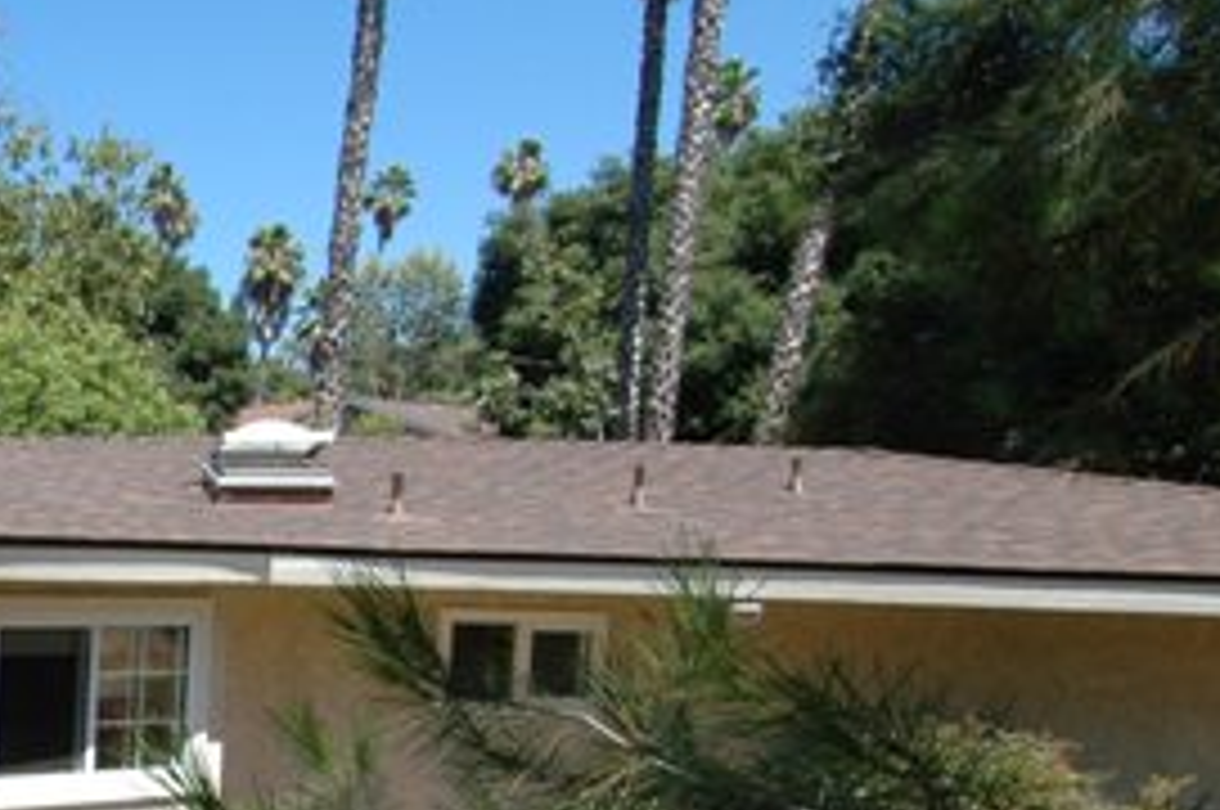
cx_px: -275
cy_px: 702
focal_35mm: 48
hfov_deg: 33.0
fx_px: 1625
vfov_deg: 27.2
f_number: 9
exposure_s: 1/320
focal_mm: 12
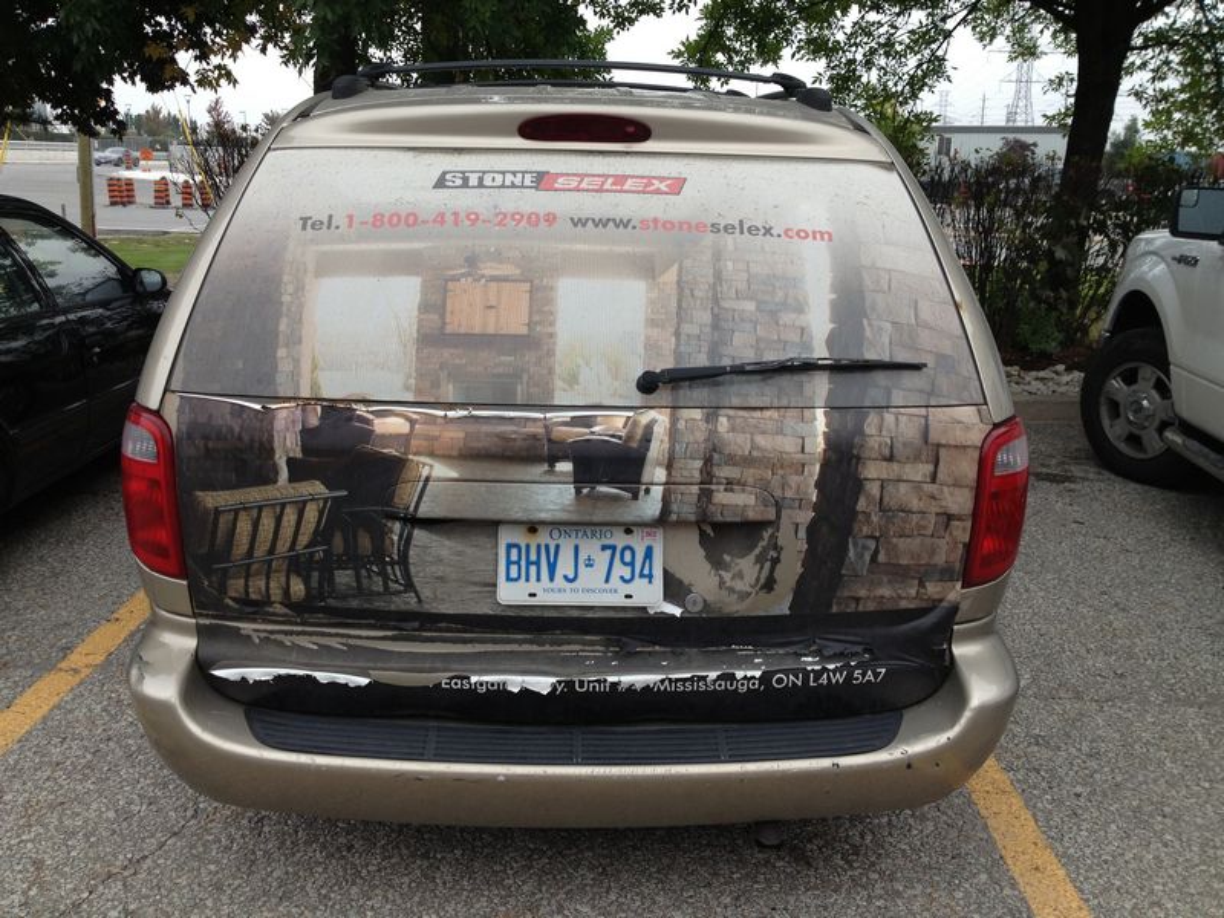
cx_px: 612
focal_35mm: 35
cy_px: 459
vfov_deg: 40.7
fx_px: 1238
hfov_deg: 52.6
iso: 50
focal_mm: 4.28
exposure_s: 1/268
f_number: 2.4
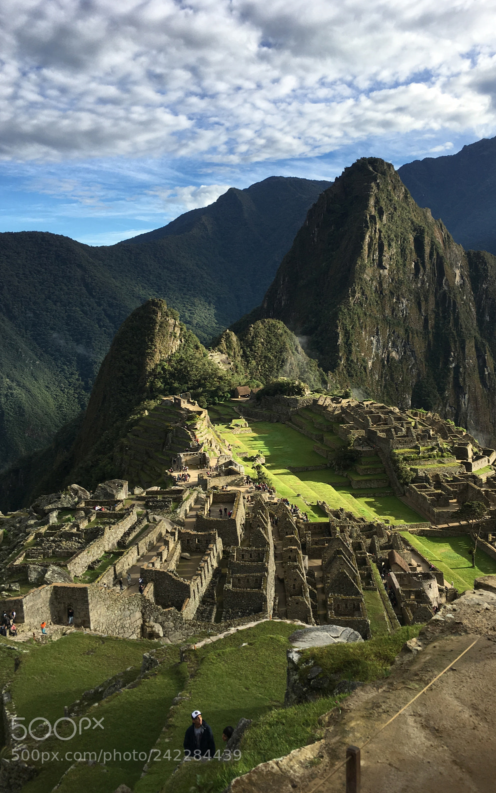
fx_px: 670
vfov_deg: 61.2
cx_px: 280
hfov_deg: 40.5
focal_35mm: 31
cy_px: 395
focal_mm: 4.15
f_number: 2.2
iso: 25
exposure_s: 1/718
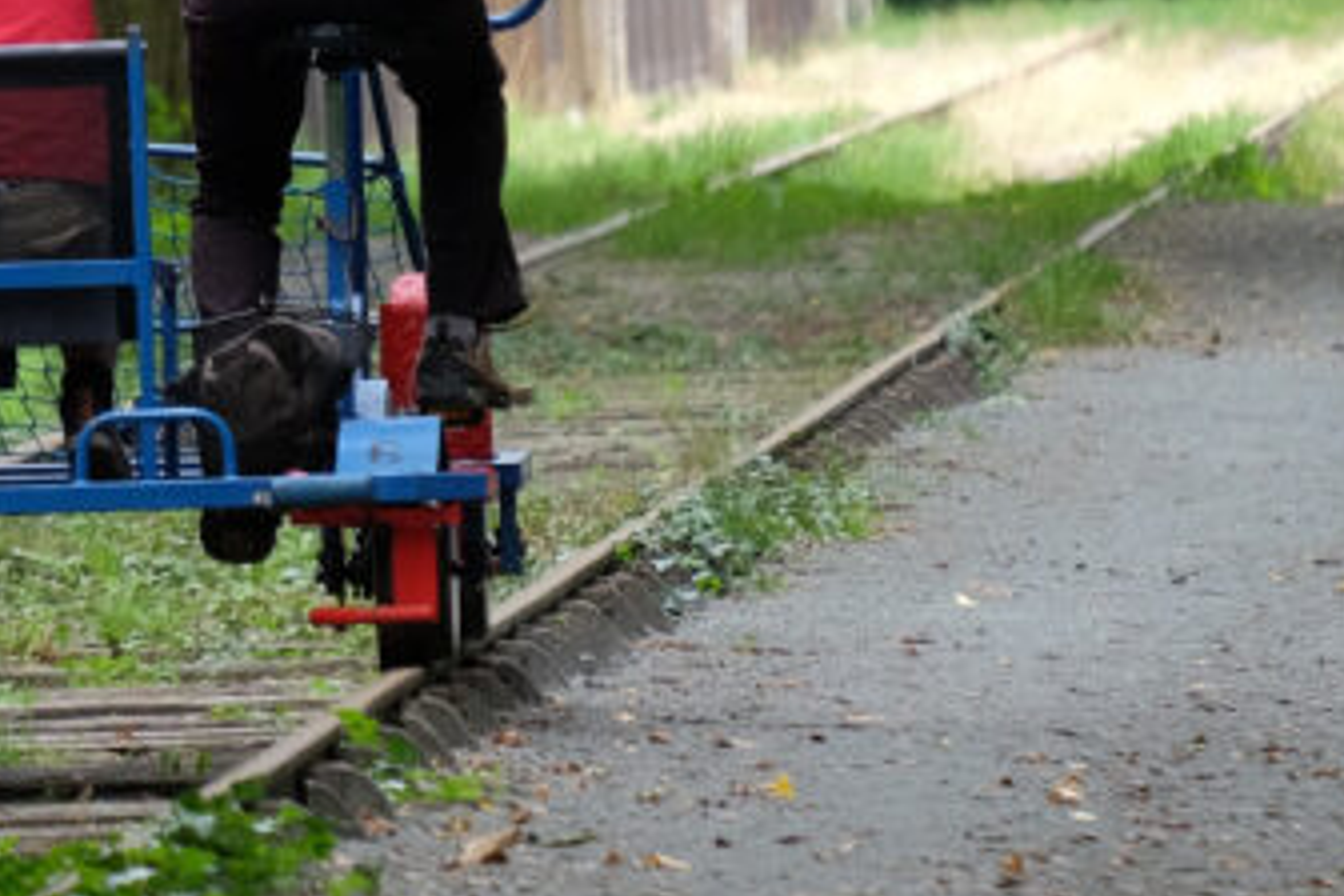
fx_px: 34120
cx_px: 276
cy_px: -186
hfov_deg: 2.3
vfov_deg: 1.5
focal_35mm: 914
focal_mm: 200
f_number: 4.8
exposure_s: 1/500
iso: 800
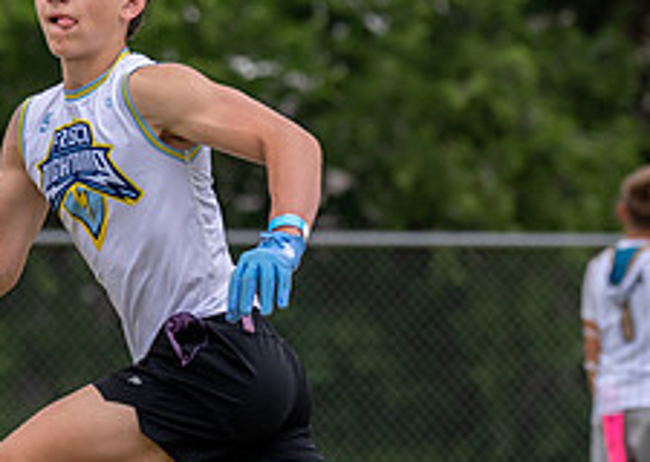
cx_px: -33
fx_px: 7521
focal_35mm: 408
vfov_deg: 3.5
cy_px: 289
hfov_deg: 4.9
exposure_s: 1/2500
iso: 200
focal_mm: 106
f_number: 2.8
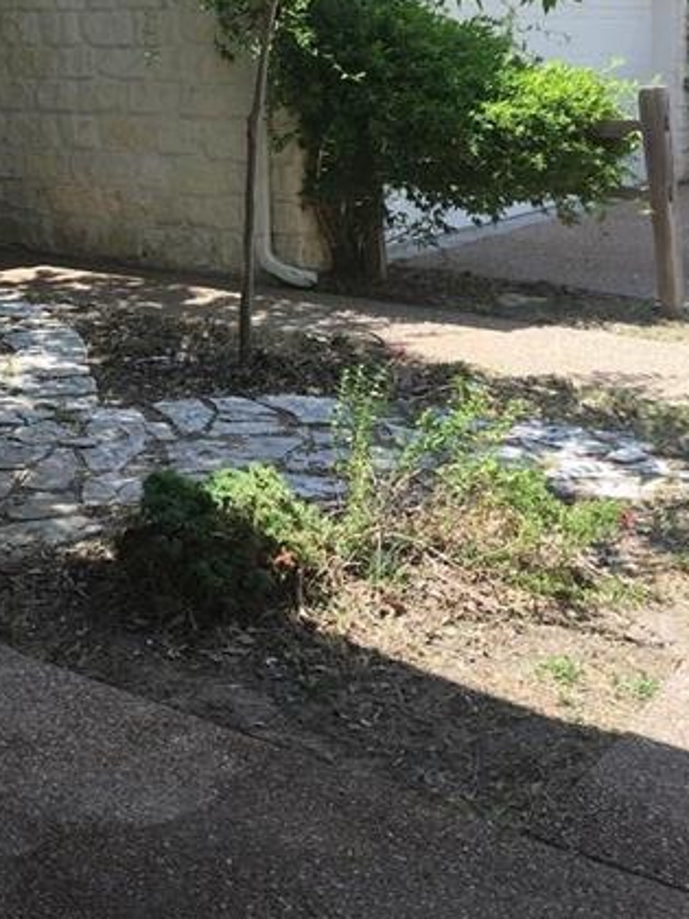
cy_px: 120
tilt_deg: -1.9
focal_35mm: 53
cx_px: 127
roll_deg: +0.6
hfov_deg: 26.9
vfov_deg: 34.5
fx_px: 1407
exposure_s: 1/578
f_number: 2.2
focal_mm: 4.15
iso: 25
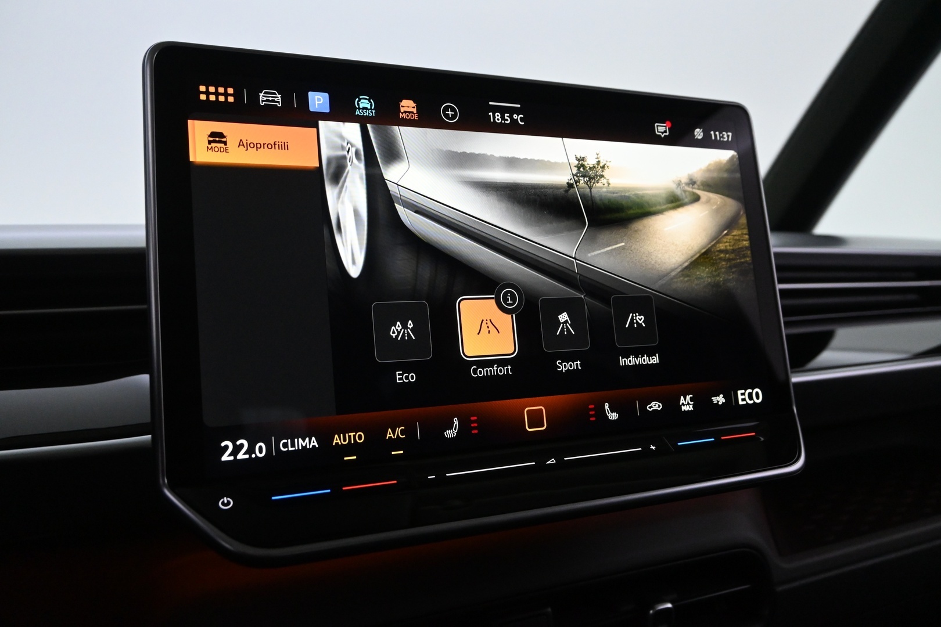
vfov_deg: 44.6
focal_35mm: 29
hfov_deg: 63.2
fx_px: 765
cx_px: 470
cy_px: 314
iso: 3200
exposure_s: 1/80
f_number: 4.5
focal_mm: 19.5
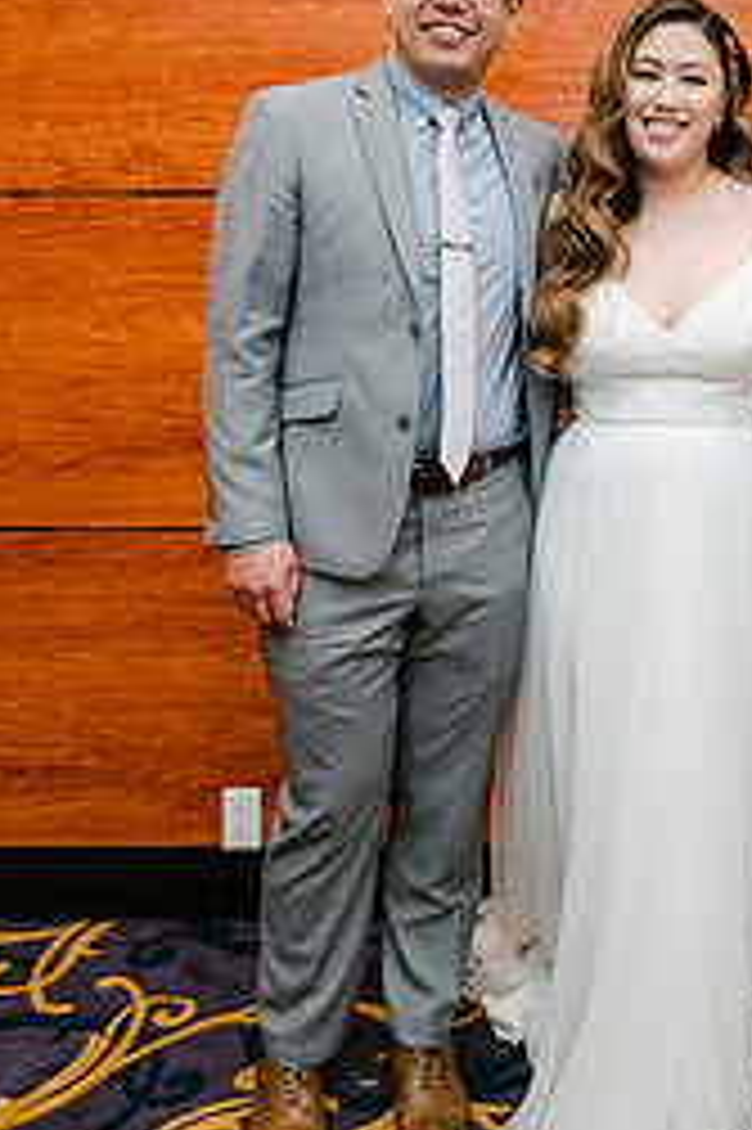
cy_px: 342
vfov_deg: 44.5
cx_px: 657
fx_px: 1349
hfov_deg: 30.0
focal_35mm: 43
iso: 800
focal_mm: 16
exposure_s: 1/125
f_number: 2.8
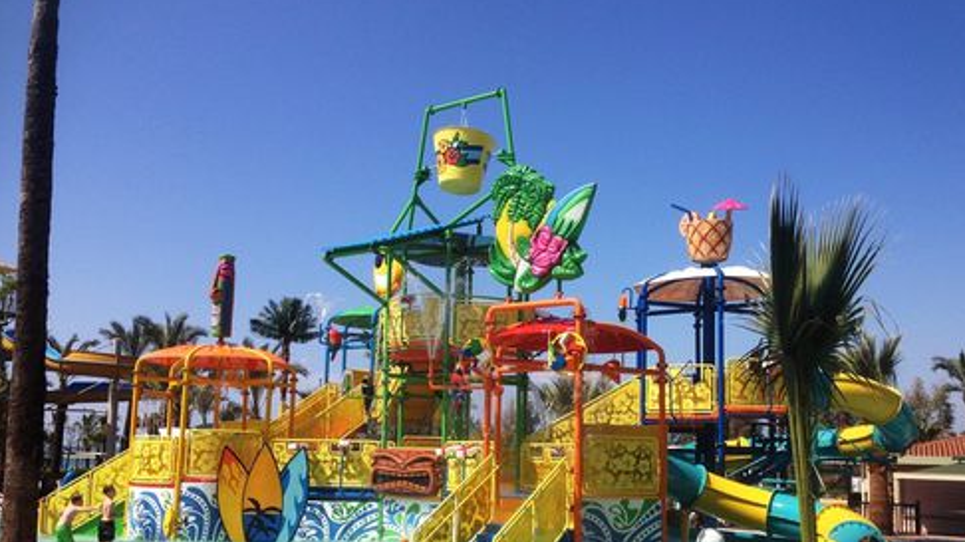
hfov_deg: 54.0
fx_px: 946
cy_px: 360
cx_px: 492
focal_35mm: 37
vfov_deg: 31.7
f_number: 2.4
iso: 50
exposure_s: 1/2088
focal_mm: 4.12
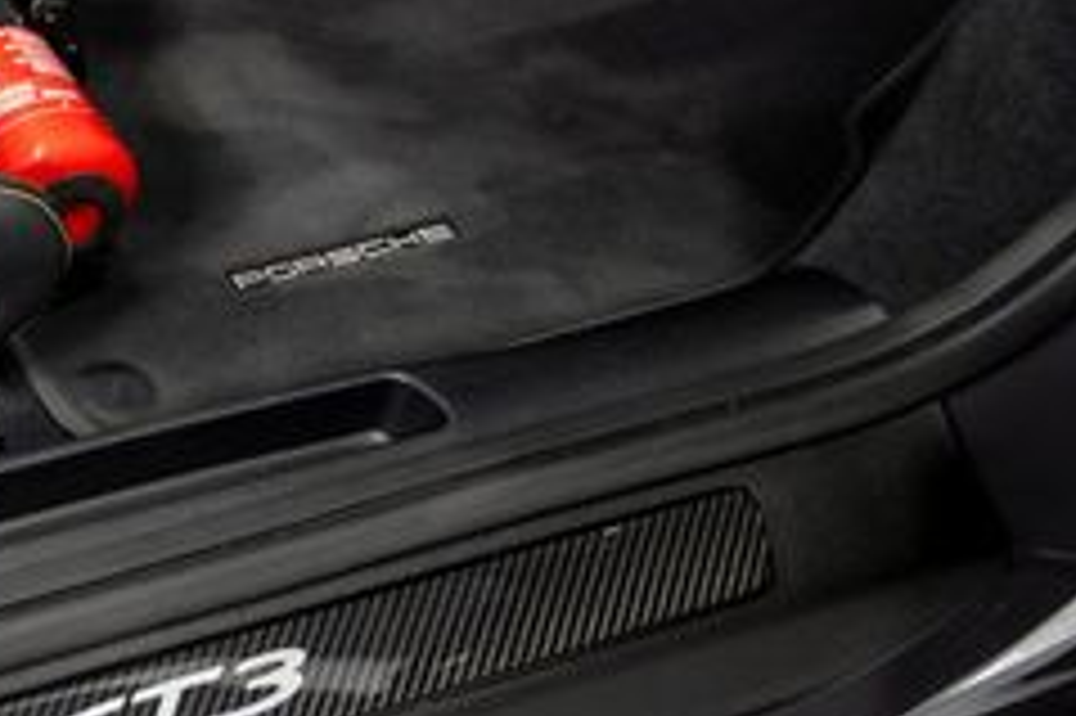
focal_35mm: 75
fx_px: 2240
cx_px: -356
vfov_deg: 18.0
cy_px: 124
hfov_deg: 23.6
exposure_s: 1/60
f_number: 4
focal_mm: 28
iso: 3200
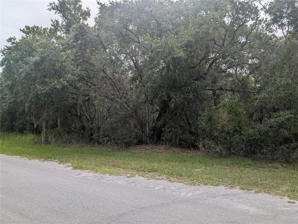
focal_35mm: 24
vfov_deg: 56.9
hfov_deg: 71.5
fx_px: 207
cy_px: 112
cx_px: 149
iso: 20
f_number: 1.68
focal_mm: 6.9
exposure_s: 1/778
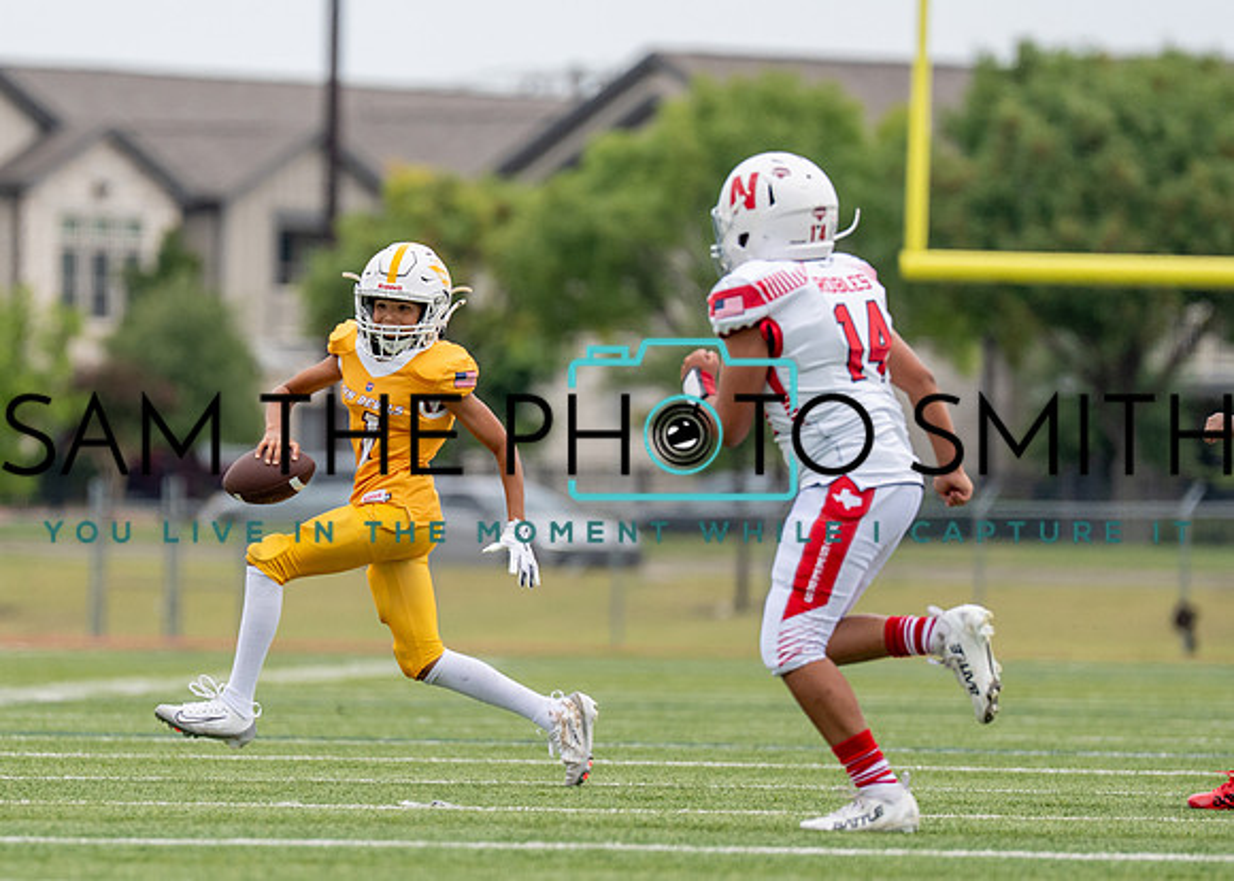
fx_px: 14923
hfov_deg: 4.7
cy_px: 458
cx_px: 472
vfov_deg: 3.4
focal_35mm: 426
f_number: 2.8
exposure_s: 1/3200
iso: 200
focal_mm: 200
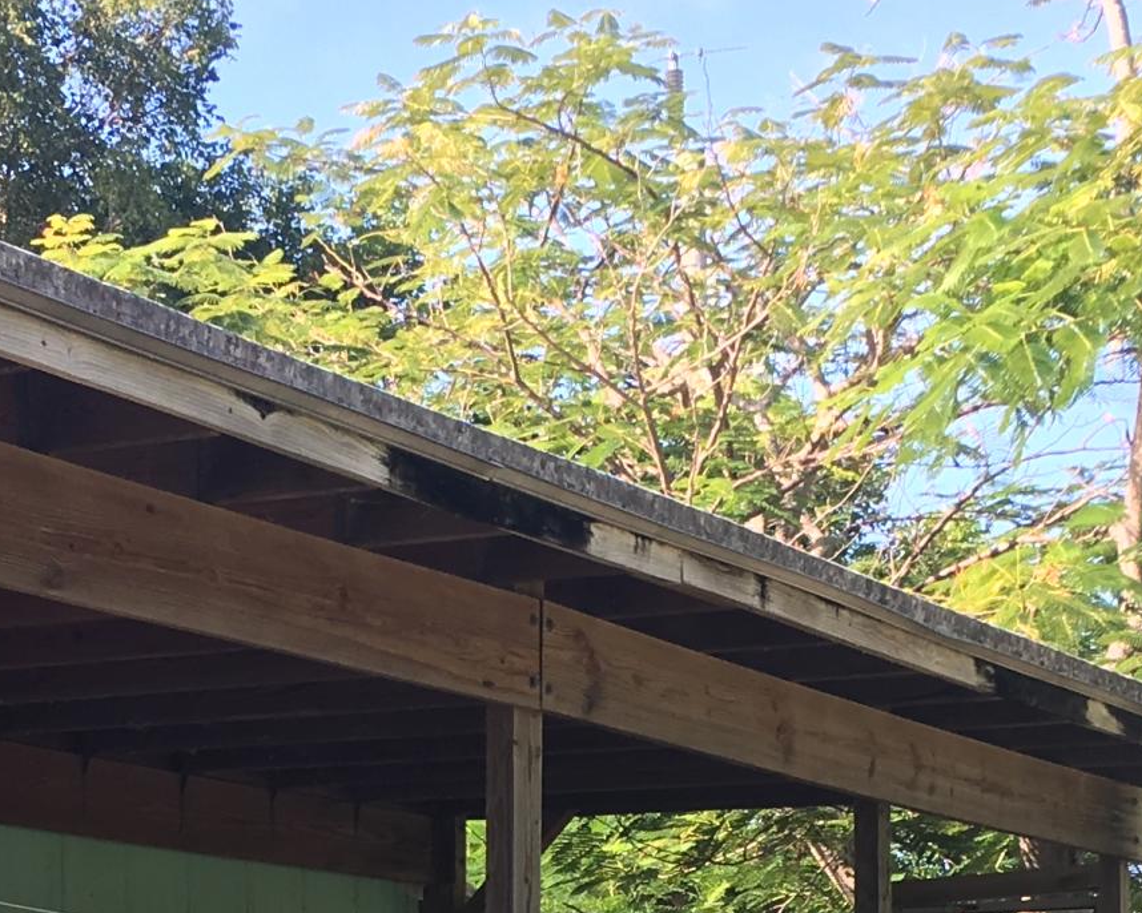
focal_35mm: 99
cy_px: 1199
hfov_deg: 19.4
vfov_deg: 14.8
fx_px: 3345
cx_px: 471
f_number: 2.2
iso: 25
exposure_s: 1/233
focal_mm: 4.15
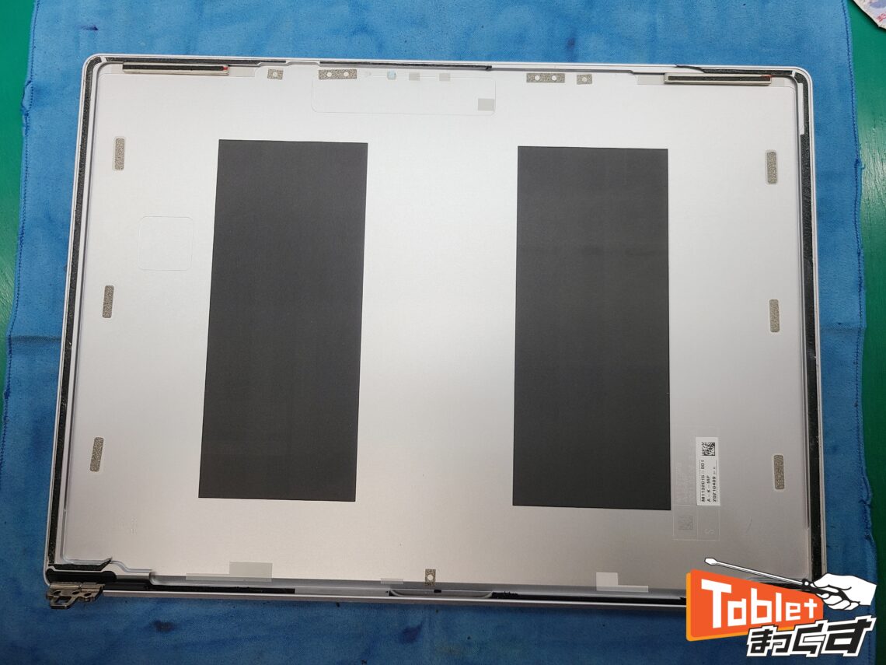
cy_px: 332
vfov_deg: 53.1
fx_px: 665
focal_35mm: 26
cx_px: 443
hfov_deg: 67.3
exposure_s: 1/120
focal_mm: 5.4
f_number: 1.8
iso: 50
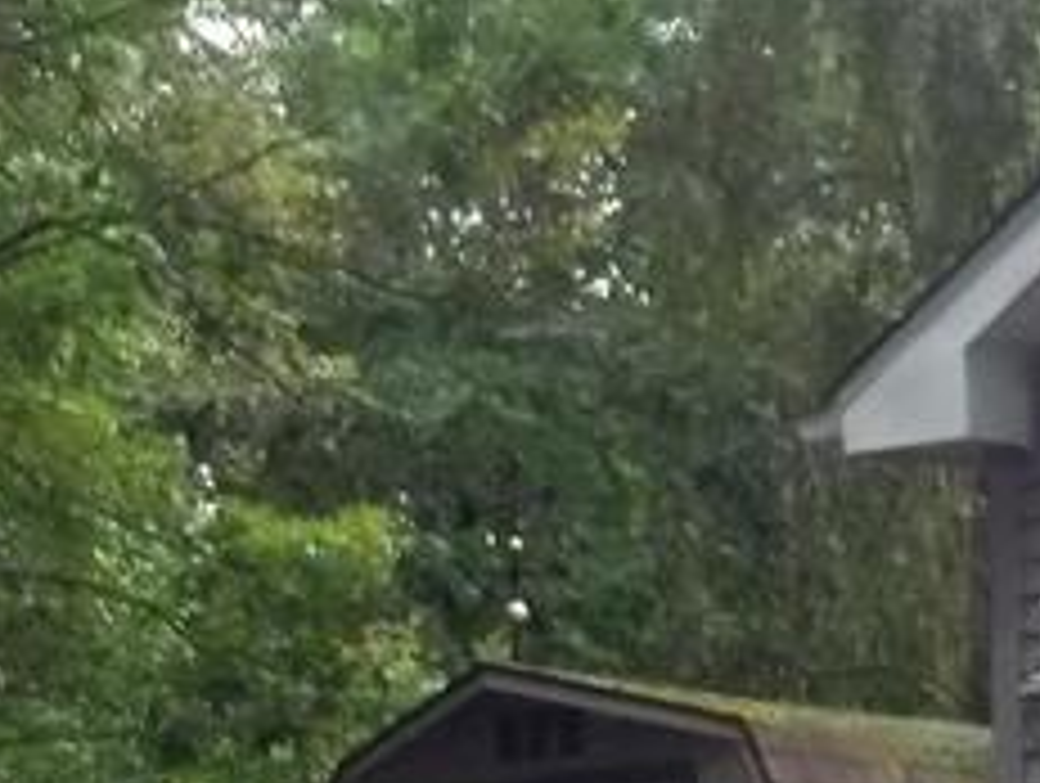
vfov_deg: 12.6
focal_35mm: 118
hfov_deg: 15.9
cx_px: 1290
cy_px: 414
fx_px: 3551
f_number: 2.9
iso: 400
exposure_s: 1/30
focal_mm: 5.7
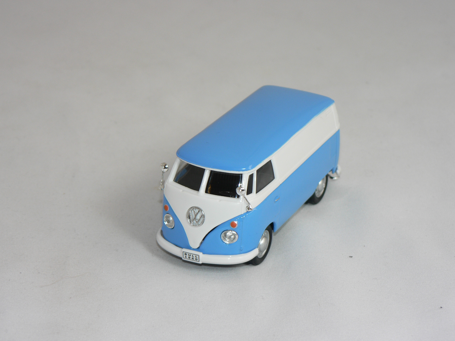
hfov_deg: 21.1
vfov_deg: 15.9
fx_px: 1222
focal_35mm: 93
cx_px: 228
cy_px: 170
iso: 80
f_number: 3.2
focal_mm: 15.5
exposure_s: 1/80
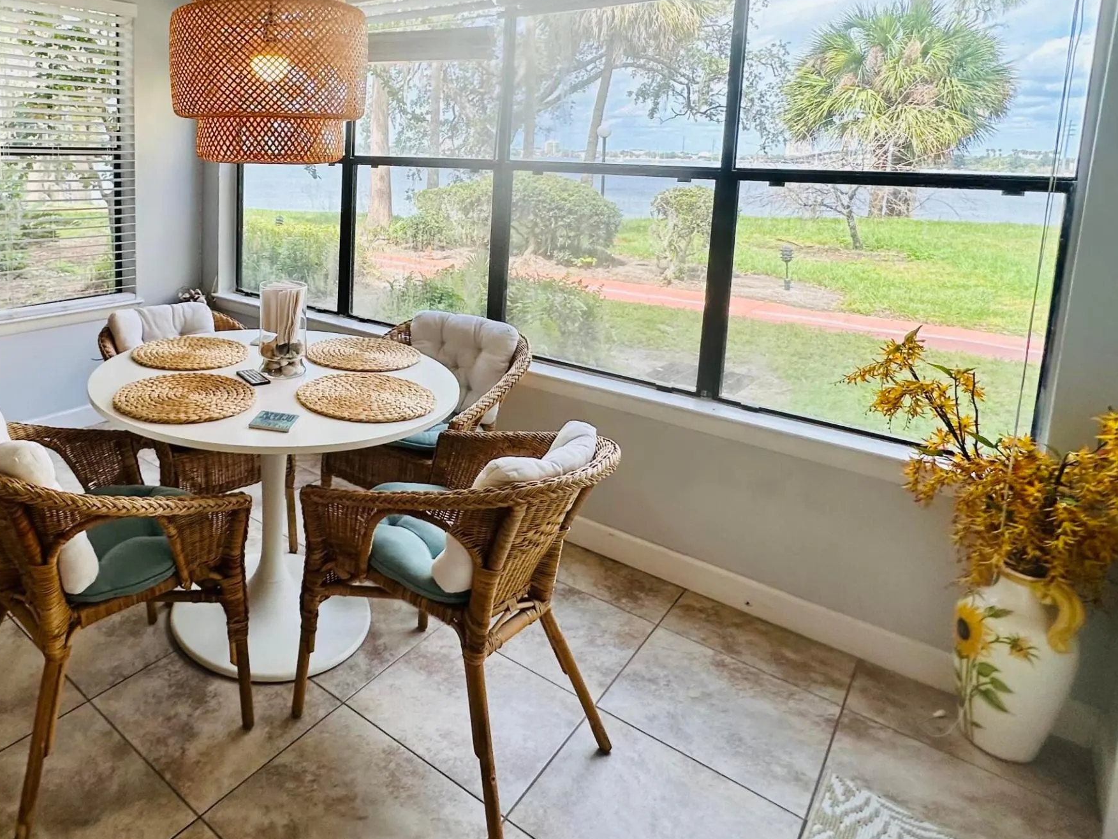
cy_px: 241
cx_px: 307
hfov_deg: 70.0
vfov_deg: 56.8
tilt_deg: -8.1
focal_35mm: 23
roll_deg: -3.6
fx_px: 743
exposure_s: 1/264
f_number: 2.2
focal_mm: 2.22
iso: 40
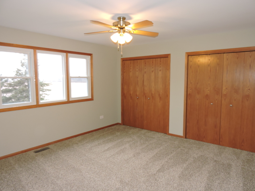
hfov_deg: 71.6
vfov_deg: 56.8
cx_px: 128
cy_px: 96
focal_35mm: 24
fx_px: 177
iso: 220
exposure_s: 1/30
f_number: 3.3
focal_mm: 4.3
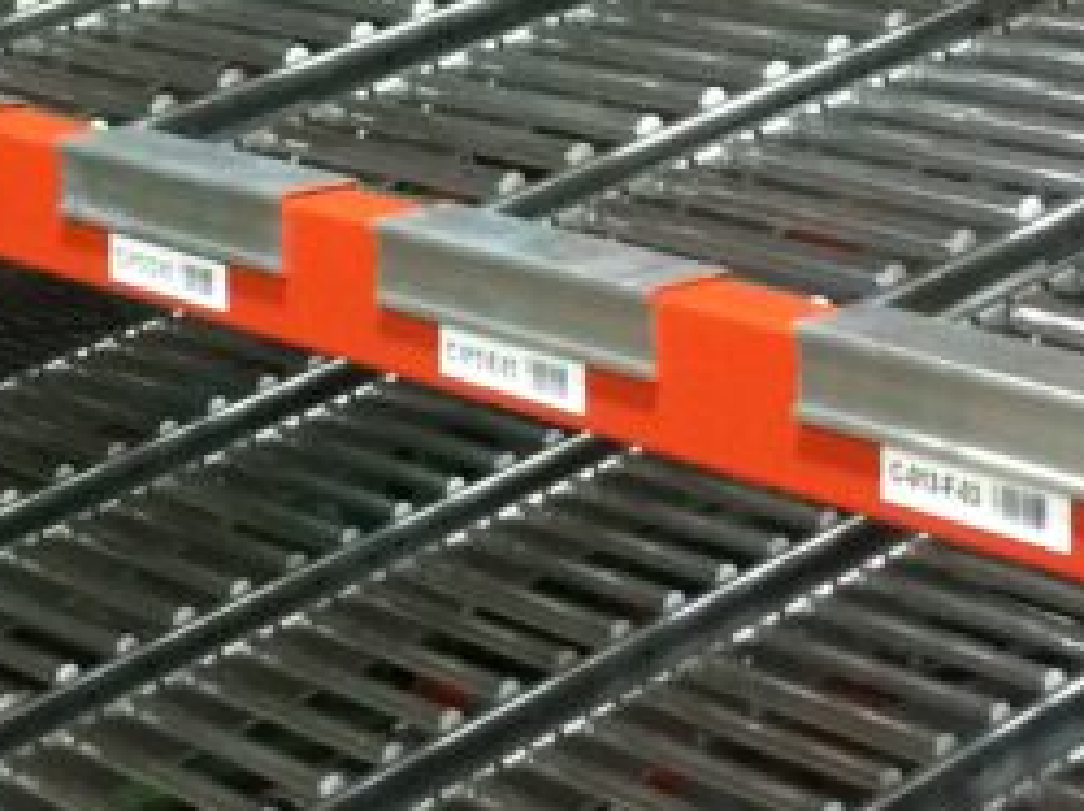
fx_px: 3848
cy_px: -104
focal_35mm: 123
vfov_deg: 11.8
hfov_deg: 16.0
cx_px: 351
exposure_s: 1/17
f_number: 2.2
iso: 320
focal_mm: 4.12
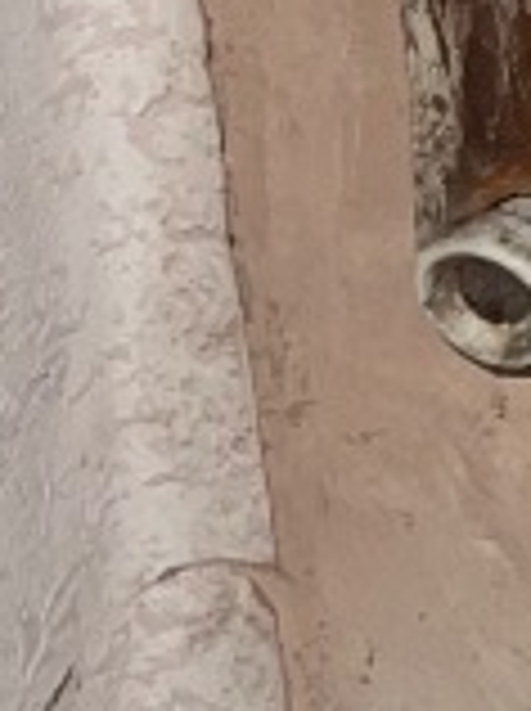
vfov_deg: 9.9
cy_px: -76
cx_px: 1724
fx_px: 4061
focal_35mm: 198
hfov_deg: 6.6
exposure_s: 1/4
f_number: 1.5
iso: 40
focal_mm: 5.7
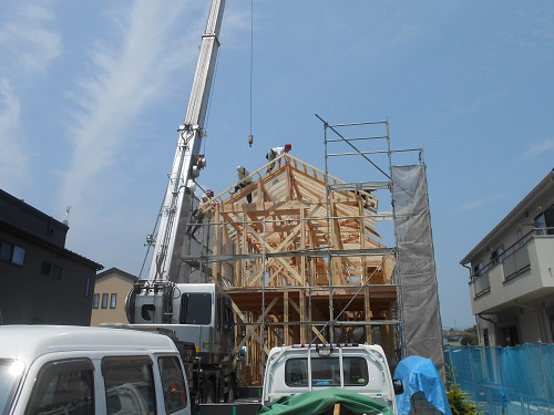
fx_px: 480
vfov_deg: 46.8
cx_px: 277
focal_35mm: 30
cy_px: 208
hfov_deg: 60.0
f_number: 3.8
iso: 80
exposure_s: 1/1500
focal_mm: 5.3
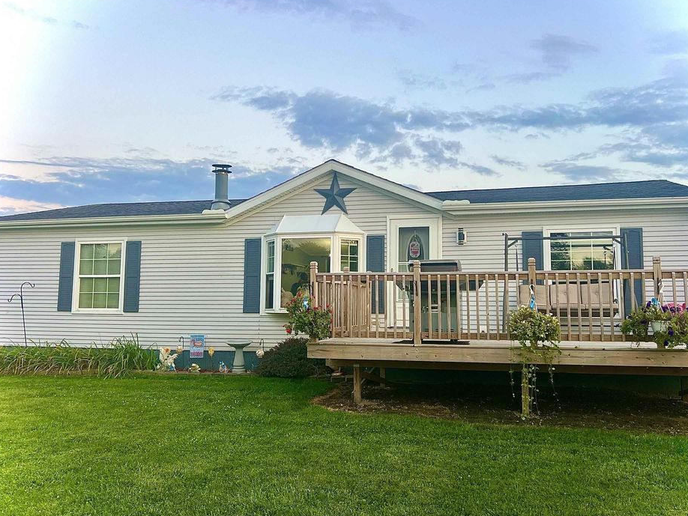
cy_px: 253
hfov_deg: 61.6
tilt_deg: +5.6
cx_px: 362
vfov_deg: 48.2
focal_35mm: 29
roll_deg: +1.6
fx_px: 577
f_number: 1.5
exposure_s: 1/121
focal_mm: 5.7
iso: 64
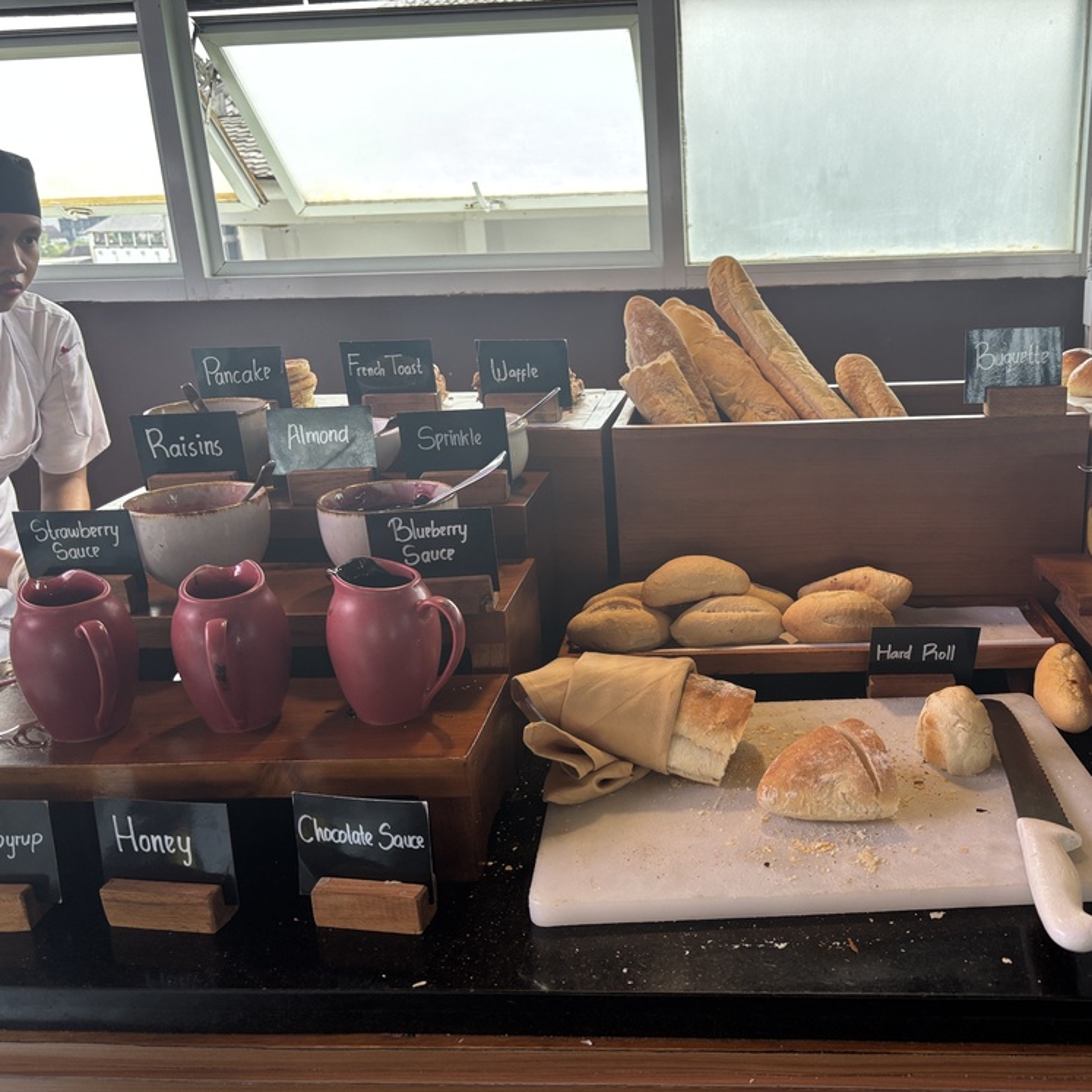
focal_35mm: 31
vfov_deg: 52.5
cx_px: 691
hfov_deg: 51.9
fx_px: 1106
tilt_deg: -16.4
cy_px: 545
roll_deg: +1.2
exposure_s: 1/121
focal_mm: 5.96
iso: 50
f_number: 1.6
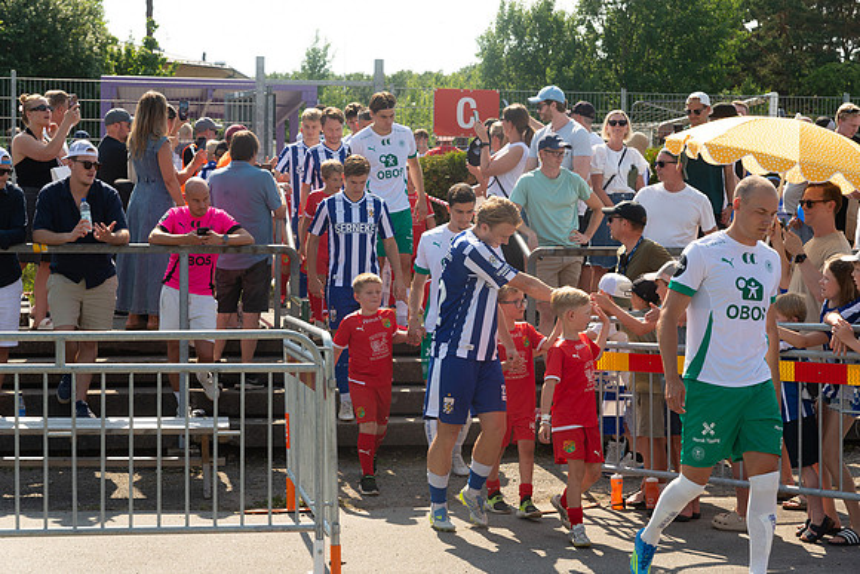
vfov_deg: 19.5
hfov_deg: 28.8
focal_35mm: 70
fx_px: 1673
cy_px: 287
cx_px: 430
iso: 560
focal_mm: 70
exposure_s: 1/1000
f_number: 5.6
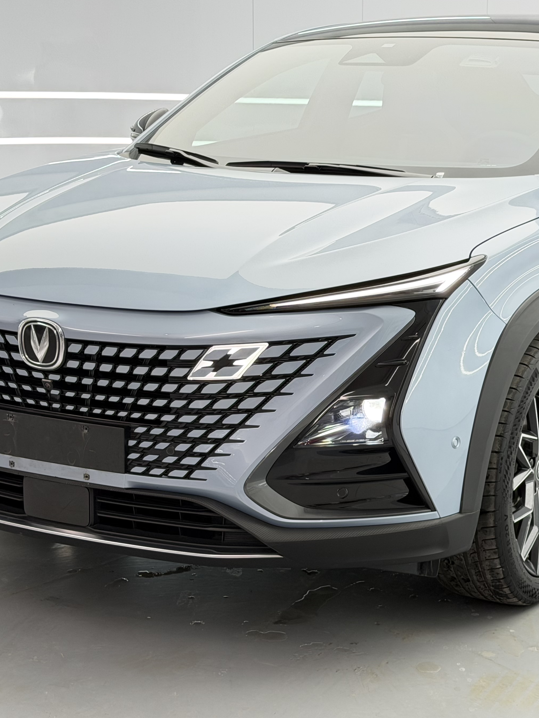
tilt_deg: -10.7
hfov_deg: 20.4
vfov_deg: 27.0
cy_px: 337
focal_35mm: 72
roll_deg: -0.8
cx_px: 350
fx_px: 1495
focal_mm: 6.76
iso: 80
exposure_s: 1/67
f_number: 1.78
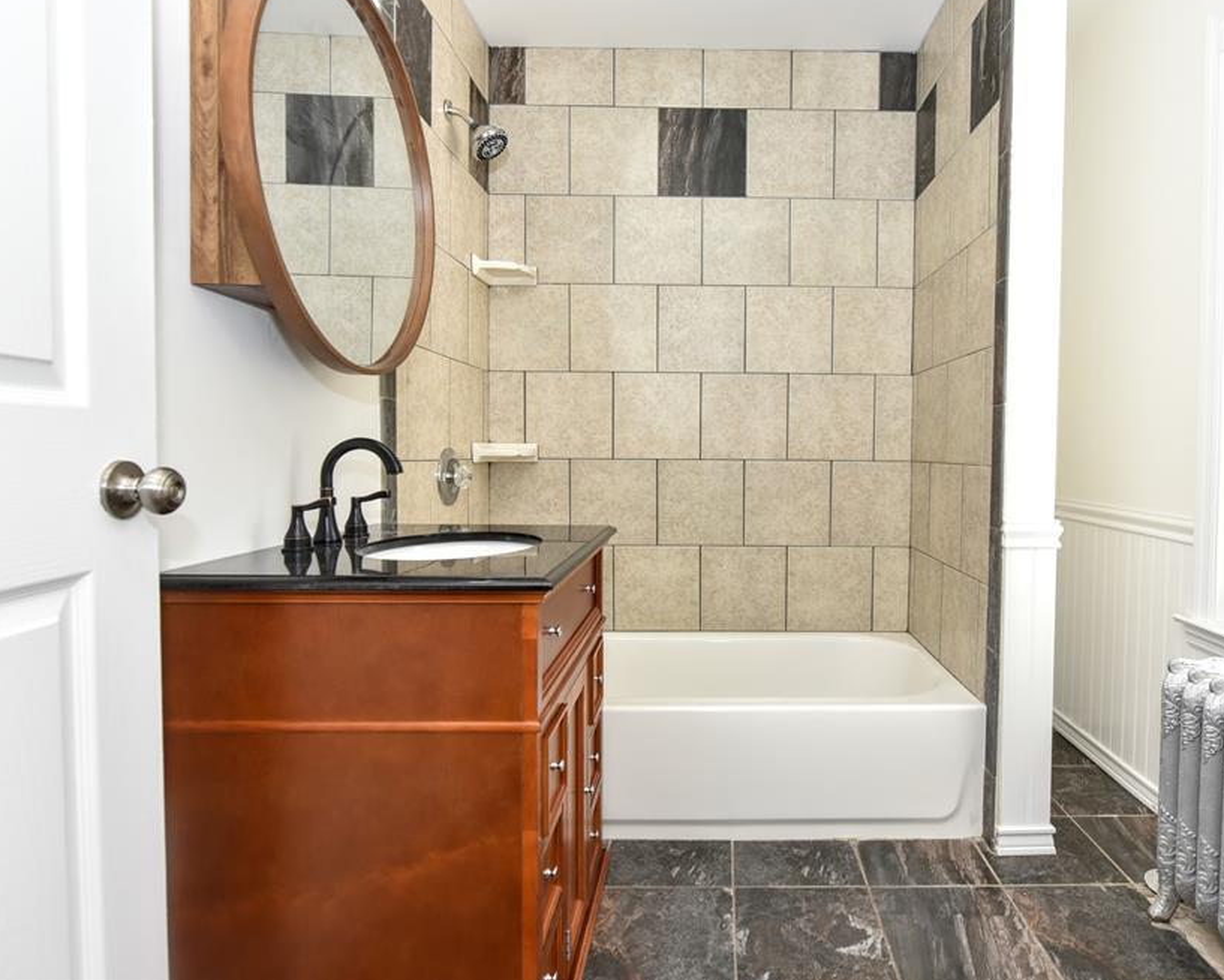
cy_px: 471
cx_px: 740
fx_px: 725
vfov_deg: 68.1
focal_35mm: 20
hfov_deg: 79.3
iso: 800
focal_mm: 17
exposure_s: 1/125
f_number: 5.6
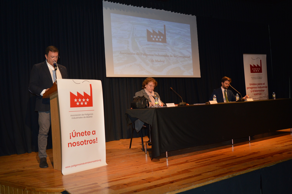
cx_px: 146
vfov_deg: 38.3
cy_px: 97
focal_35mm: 34
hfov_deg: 55.2
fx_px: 280
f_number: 3.8
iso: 640
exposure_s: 1/60
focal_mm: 23
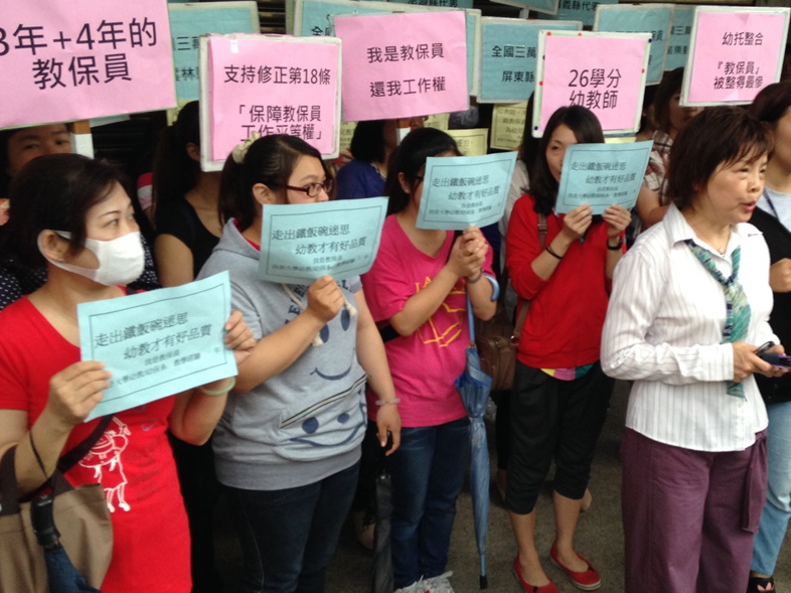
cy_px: 271
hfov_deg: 43.5
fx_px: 982
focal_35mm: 43
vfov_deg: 33.6
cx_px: 503
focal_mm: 4.12
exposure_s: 1/20
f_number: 2.4
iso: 100
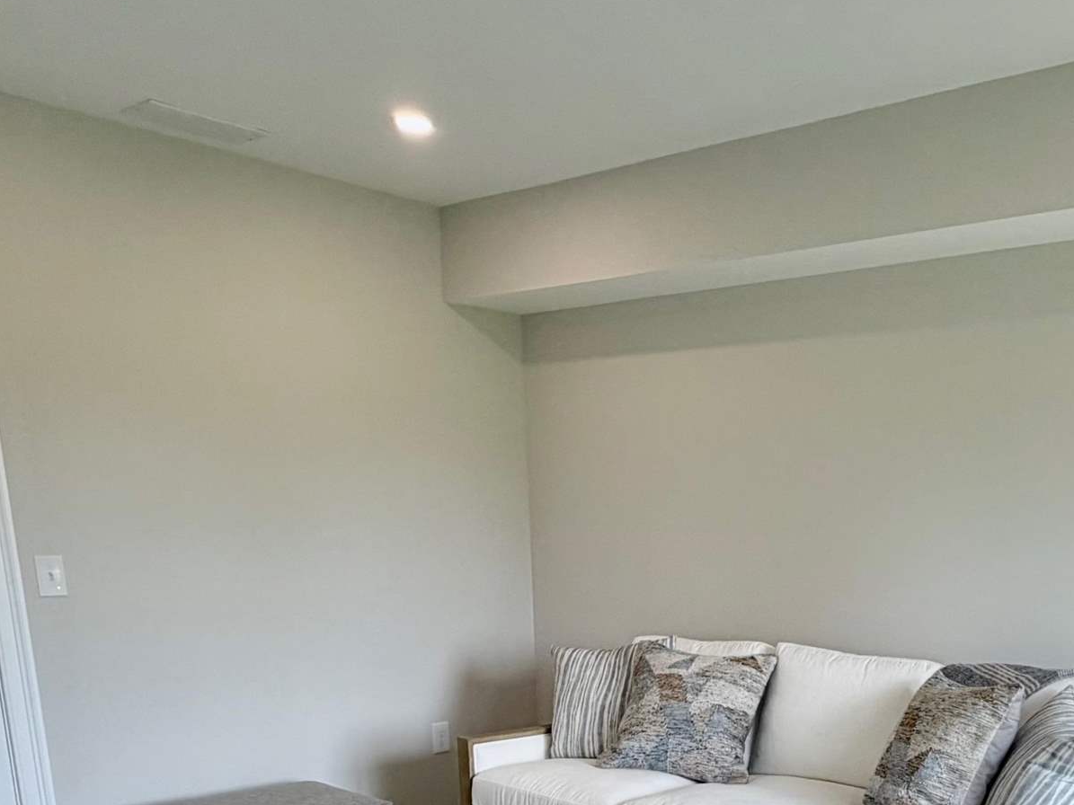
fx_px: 1117
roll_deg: +0.6
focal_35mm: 36
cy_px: 791
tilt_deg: -13.2
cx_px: 832
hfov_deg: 48.9
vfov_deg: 36.0
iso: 64
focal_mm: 2.22
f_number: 2.2
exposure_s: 1/120
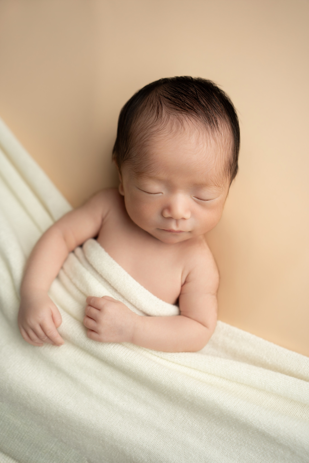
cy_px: 232
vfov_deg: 54.4
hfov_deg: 37.9
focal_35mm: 35
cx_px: 154
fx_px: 451
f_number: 2.2
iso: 100
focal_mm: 35
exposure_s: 1/160
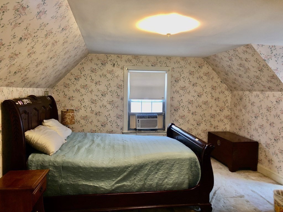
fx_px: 229
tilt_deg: -3.8
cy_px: 106
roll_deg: -1.3
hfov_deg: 63.4
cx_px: 142
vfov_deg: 49.7
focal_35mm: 28
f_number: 1.8
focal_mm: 3.99
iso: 64
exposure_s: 1/15
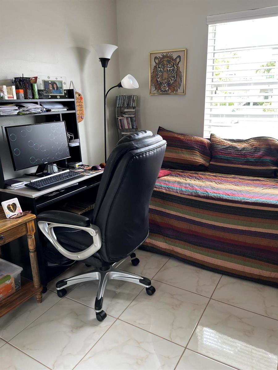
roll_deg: +4.0
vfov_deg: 67.3
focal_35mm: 26
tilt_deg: -17.1
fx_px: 278
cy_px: 185
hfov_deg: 53.1
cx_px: 139
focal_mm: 5.1
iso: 125
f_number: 1.6
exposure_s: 1/121
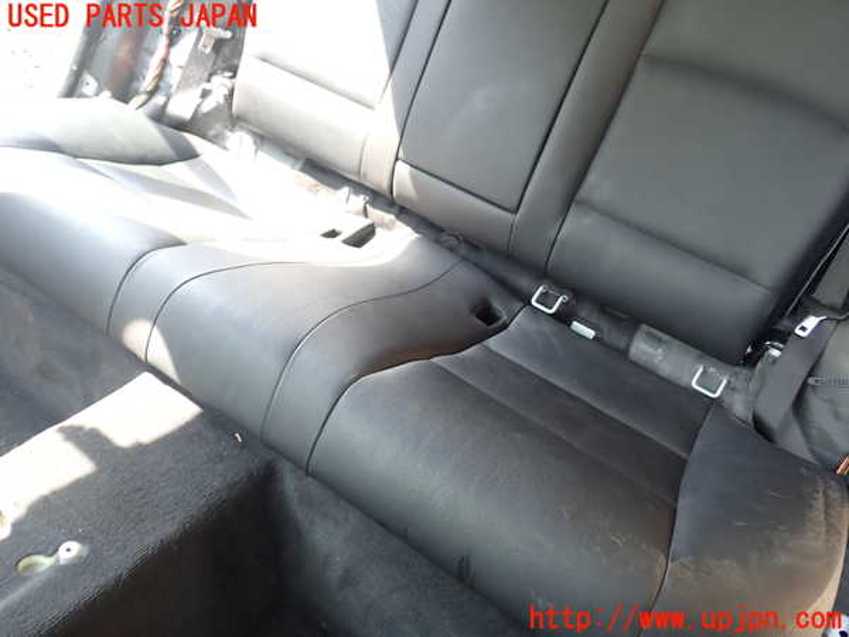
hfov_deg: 60.0
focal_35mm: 30
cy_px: 318
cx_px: 424
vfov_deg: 46.8
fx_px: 736
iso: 125
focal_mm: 5.4
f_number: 2.3
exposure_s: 1/60
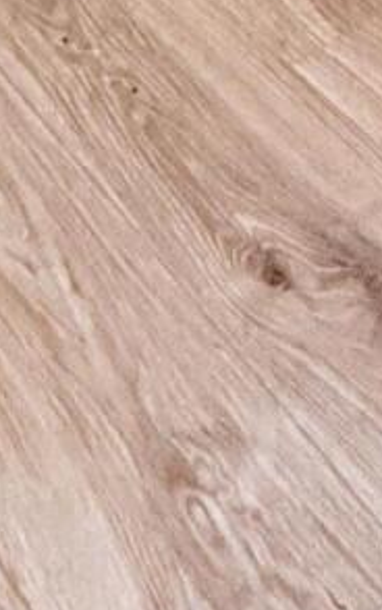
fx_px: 1681
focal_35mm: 101
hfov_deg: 12.9
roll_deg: +0.6
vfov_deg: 13.9
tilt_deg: -8.7
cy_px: -880
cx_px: 320
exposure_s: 1/60
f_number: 2.2
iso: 640
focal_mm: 2.22
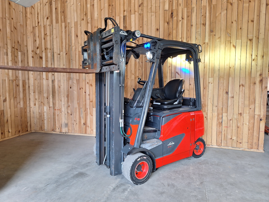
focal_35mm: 23
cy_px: 101
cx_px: 134
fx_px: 179
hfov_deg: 73.9
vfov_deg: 58.9
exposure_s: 1/50
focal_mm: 5.54
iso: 125
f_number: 1.8
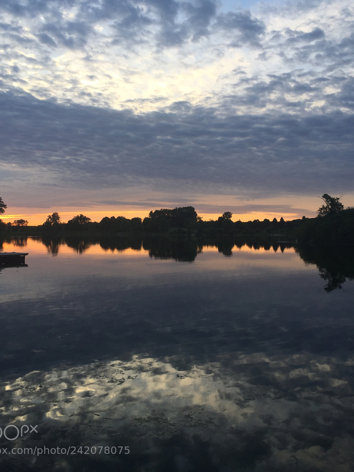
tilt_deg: +3.4
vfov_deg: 55.2
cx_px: 156
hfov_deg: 42.9
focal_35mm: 33
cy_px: 208
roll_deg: -0.2
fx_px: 450
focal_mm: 4.15
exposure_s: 1/213
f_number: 2.2
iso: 32
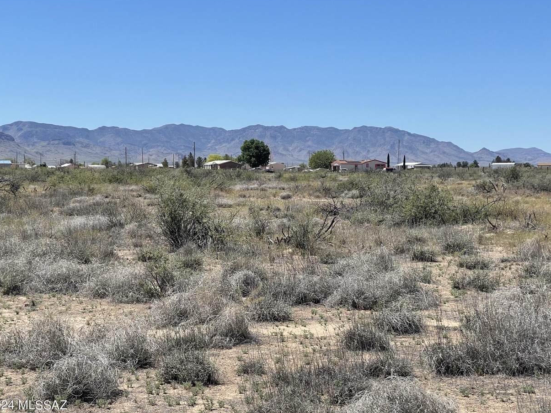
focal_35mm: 68
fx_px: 1082
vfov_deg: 21.6
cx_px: 269
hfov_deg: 28.6
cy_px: 206
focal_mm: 7.5
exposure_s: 1/1647
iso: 20
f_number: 2.2
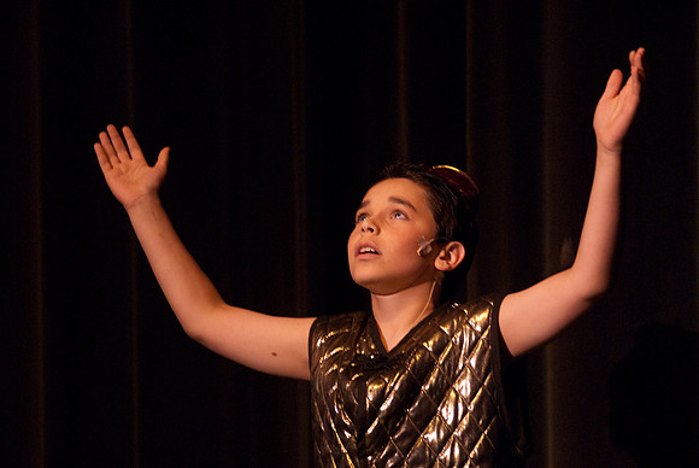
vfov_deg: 6.3
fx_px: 4227
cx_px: 350
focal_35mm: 218
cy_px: 234
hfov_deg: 9.5
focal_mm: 145
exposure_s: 1/40
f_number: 2.8
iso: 1000
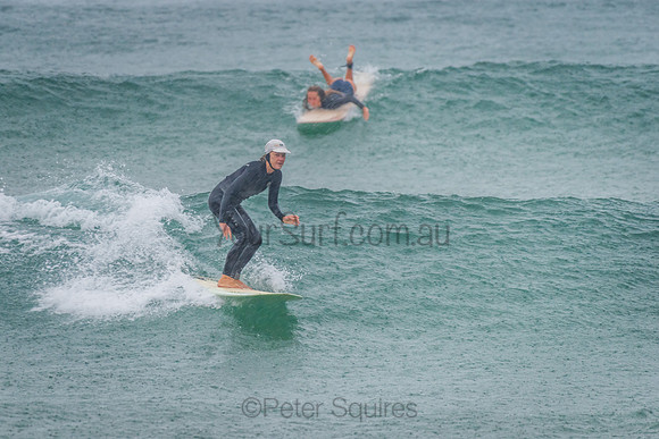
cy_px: 178
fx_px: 11184
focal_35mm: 611
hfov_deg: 3.4
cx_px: 267
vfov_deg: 2.3
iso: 560
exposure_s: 1/320
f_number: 5.6
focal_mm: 500
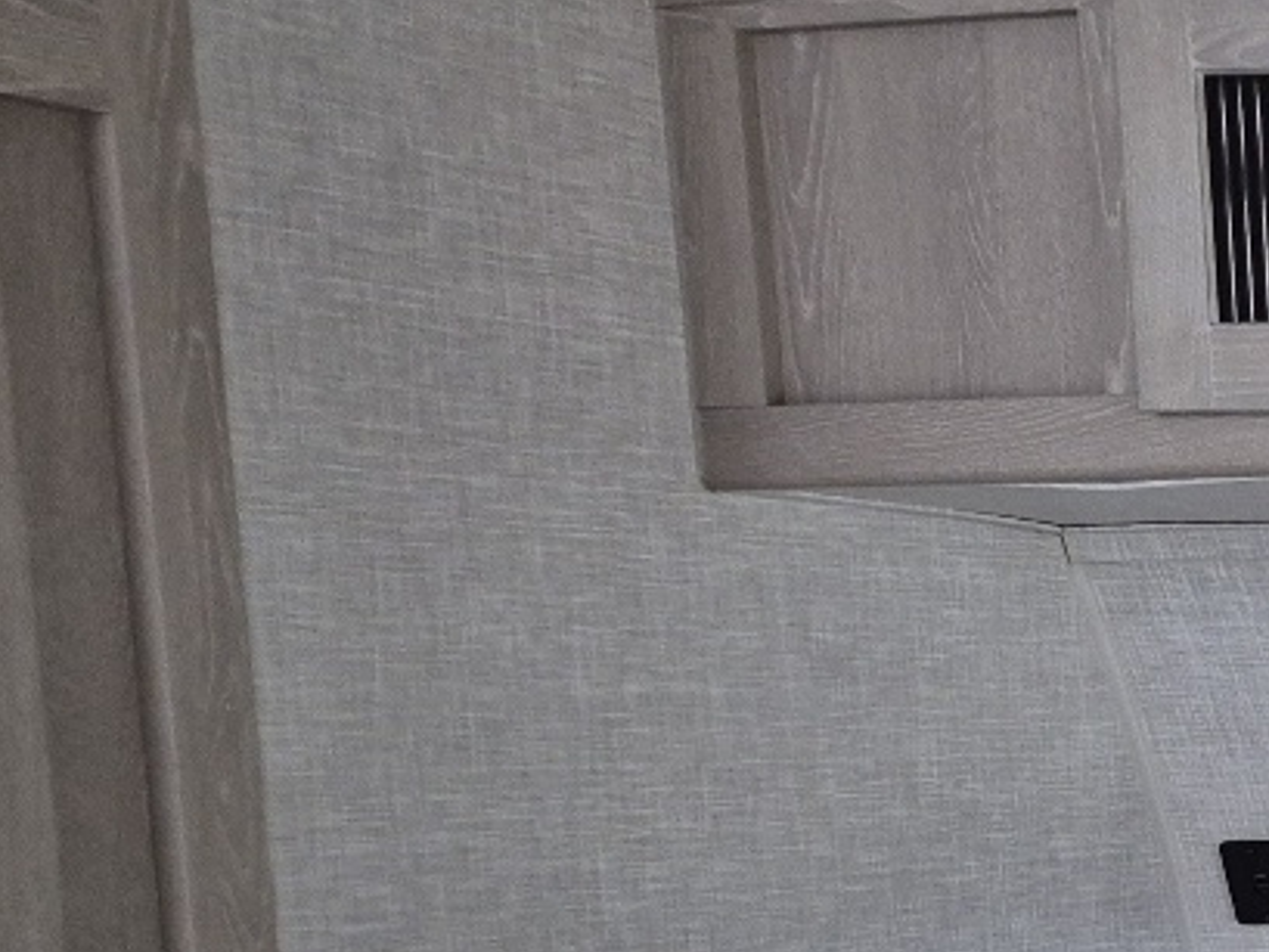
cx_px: 2445
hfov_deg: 16.9
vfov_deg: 15.8
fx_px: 3300
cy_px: 1135
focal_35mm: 90
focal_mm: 5.4
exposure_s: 1/120
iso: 400
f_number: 1.8
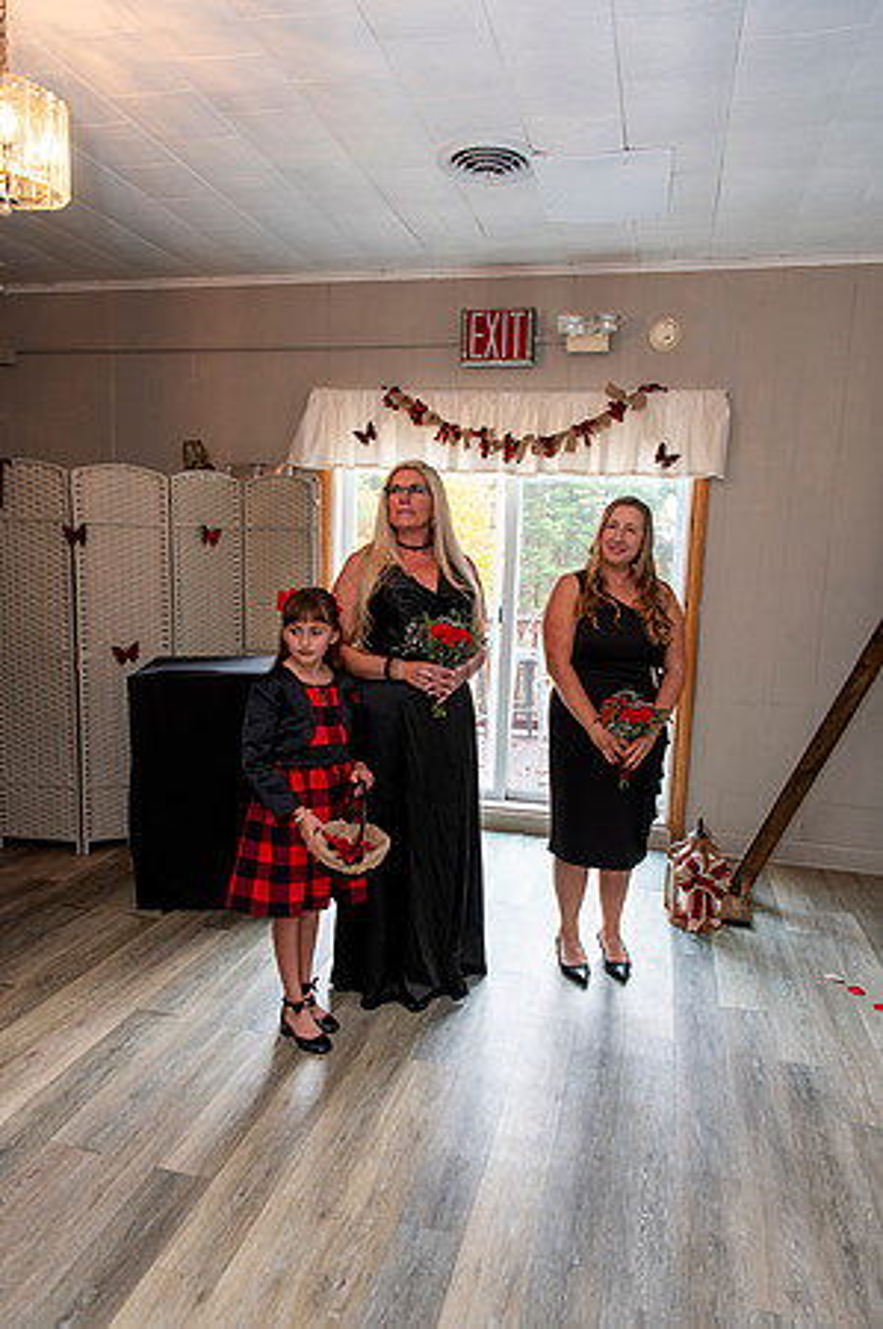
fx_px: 885
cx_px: 442
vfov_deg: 73.8
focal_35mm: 24
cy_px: 664
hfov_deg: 53.0
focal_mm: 24
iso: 220
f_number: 2.8
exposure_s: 1/125
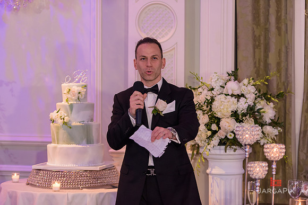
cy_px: 102
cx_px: 154
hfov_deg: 17.6
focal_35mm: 116
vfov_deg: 11.8
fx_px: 993
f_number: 3.2
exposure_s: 1/125
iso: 1600
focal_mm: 116
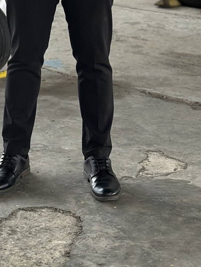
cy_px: -91
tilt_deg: -5.5
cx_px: 50
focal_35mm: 135
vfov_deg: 14.0
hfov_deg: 11.0
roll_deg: -1.0
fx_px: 1045
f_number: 1.78
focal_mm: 6.86
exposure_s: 1/529
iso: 80
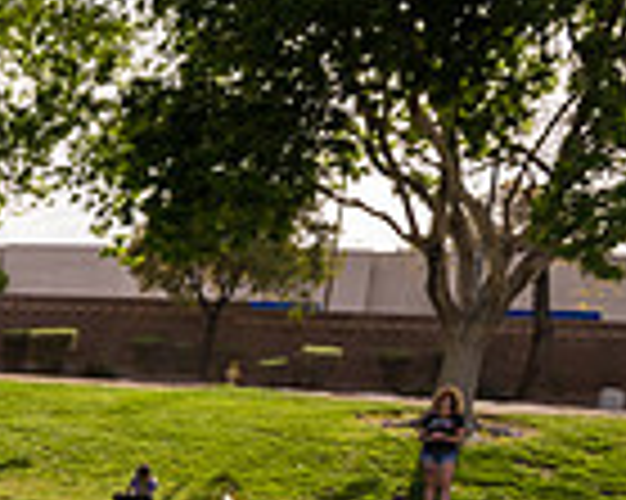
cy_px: 854
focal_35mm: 94
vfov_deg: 14.6
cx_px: -567
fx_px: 1740
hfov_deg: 16.4
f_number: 8
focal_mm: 24
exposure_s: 1/250
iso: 160
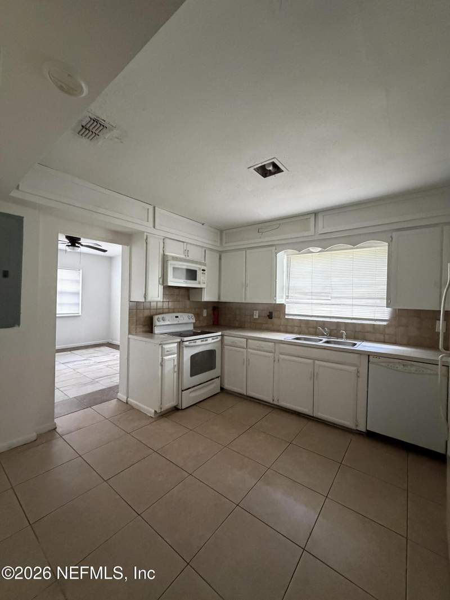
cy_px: 300
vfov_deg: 102.1
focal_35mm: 14
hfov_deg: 85.7
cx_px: 225
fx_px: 243
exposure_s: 1/60
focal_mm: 2.22
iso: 1000
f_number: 2.2
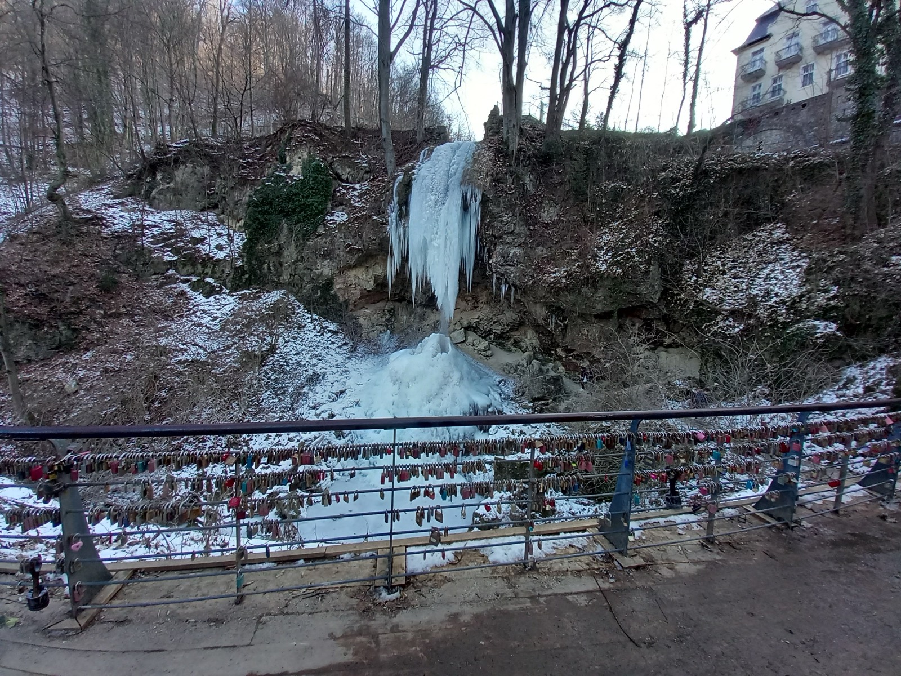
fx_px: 338
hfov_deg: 106.2
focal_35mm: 13
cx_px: 450
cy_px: 338
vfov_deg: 89.9
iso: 100
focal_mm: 1.13
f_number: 2.2
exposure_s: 1/100
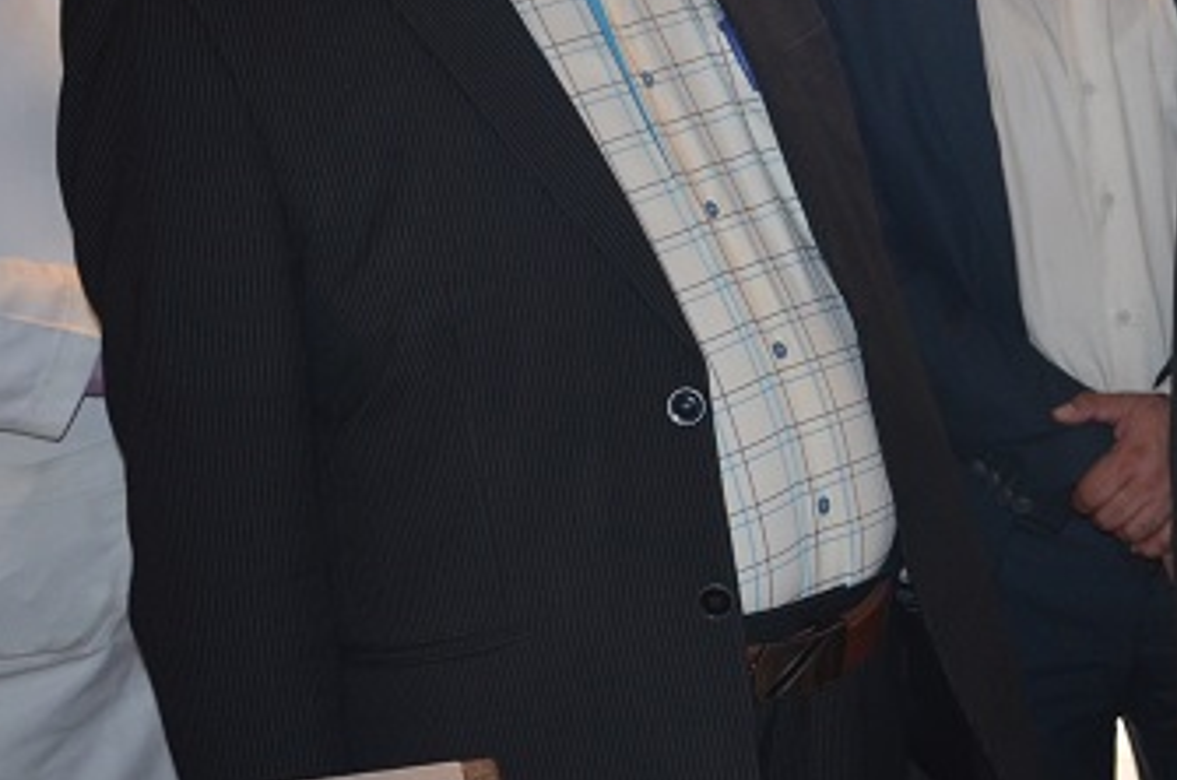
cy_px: 135
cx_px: 1251
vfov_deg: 13.4
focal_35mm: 101
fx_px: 3311
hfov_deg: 19.4
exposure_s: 1/60
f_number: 3.8
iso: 450
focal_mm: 23
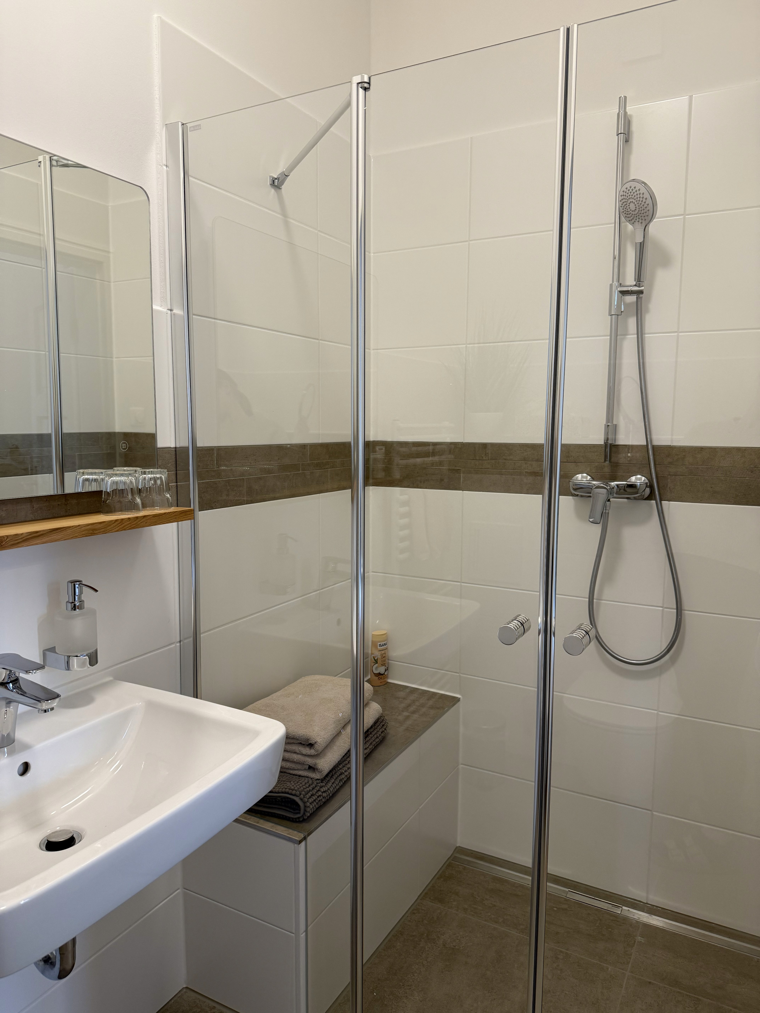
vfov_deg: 71.6
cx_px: 380
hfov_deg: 56.8
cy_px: 506
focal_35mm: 24
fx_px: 703
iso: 160
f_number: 1.78
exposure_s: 1/100
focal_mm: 6.76
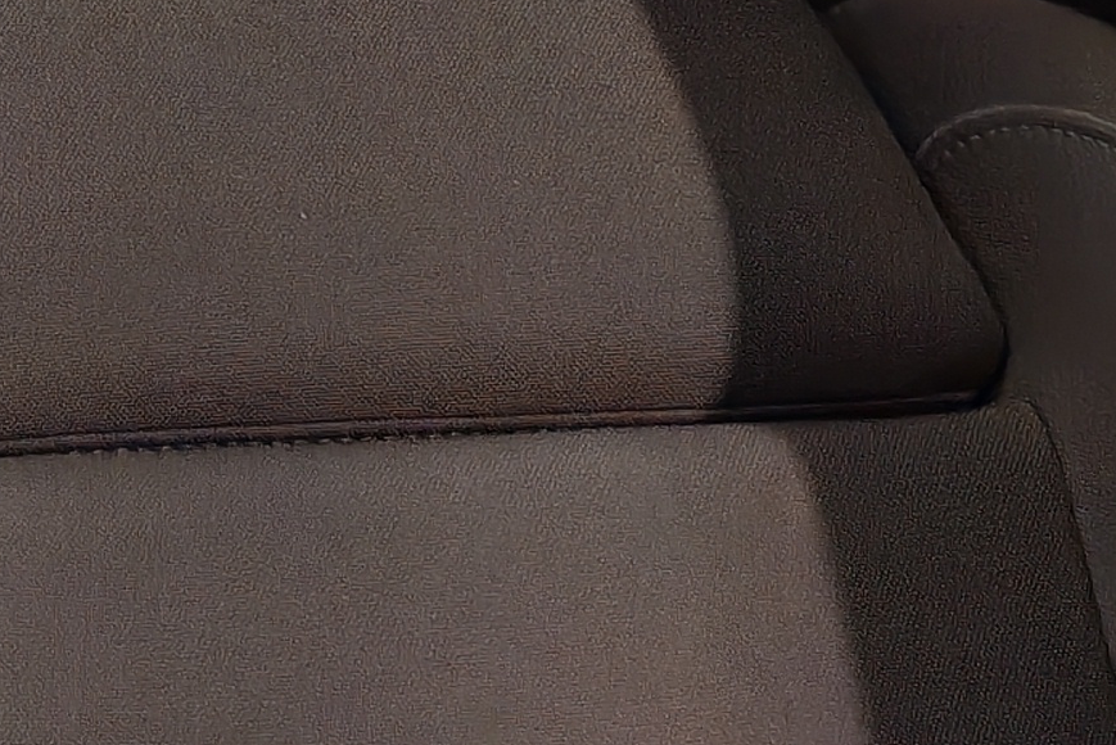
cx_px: -1298
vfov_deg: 8.9
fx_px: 4558
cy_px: -644
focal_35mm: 147
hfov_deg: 12.0
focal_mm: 6.12
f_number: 1.9
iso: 1600
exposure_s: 1/50
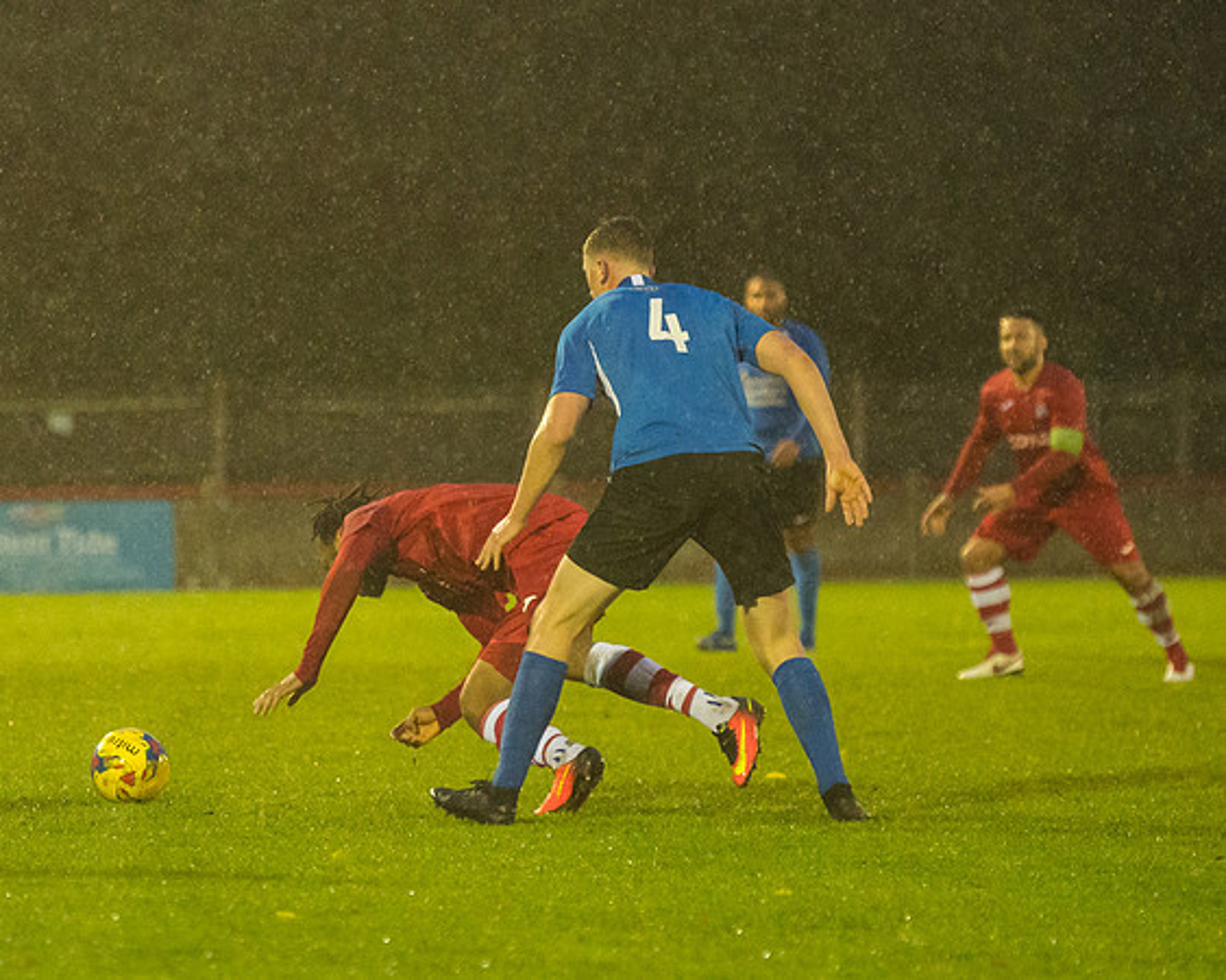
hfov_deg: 6.1
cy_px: 460
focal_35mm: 319
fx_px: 11558
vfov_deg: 4.9
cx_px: 438
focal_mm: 155
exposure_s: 1/1000
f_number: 2.8
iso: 5000
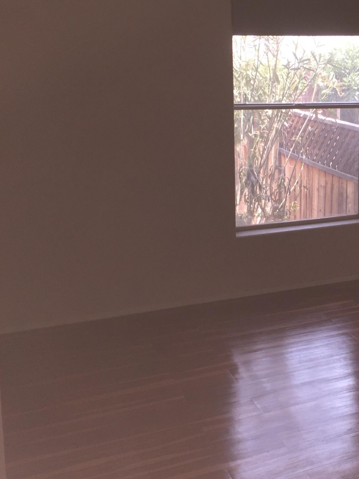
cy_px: 190
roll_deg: -1.3
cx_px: 413
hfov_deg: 26.0
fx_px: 705
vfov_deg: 37.3
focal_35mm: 51
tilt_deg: -10.3
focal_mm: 4.15
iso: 32
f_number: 2.2
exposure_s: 1/33
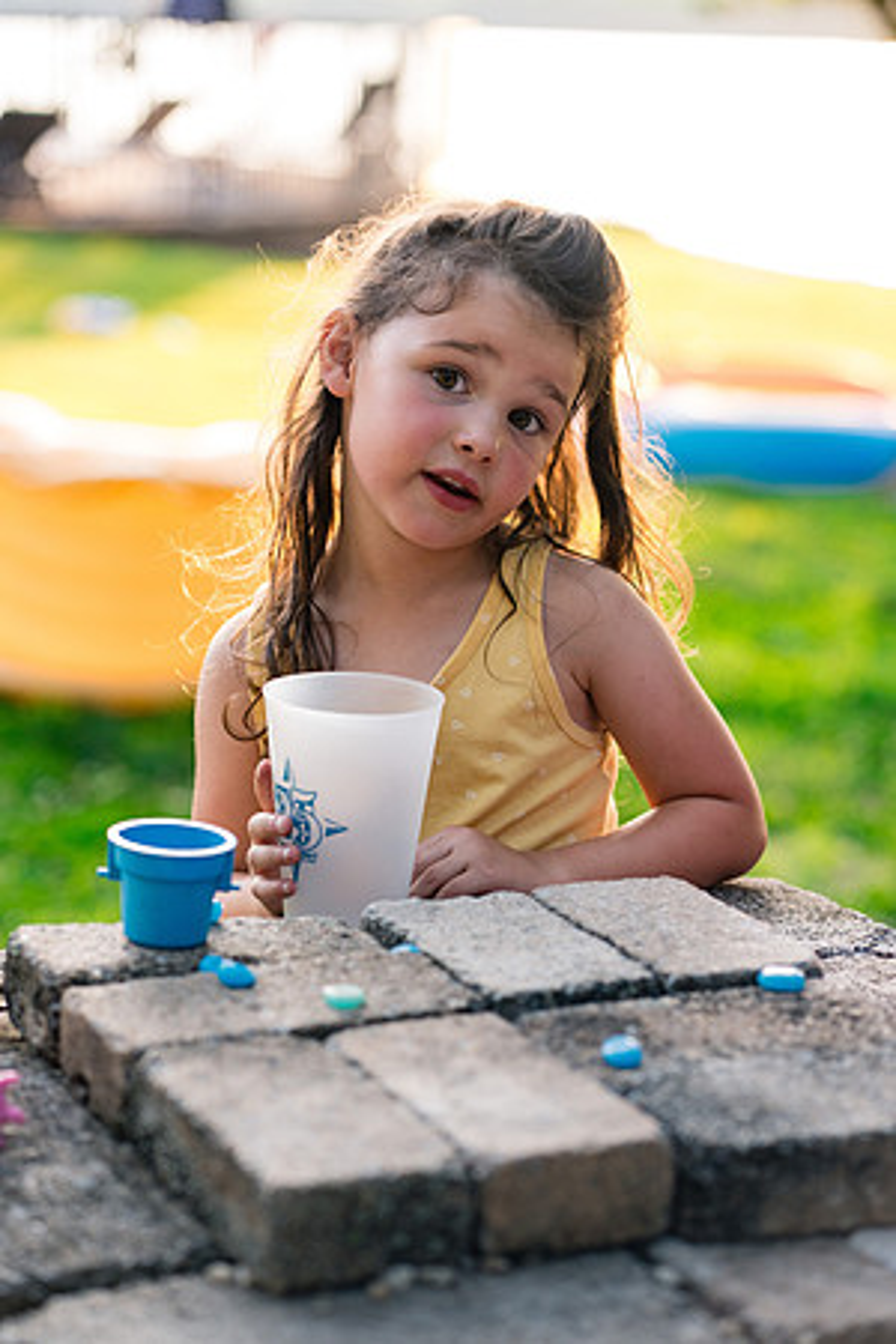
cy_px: 672
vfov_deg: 23.9
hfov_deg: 16.1
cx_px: 448
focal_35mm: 85
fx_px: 3173
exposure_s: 1/320
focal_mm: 85
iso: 1000
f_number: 3.5
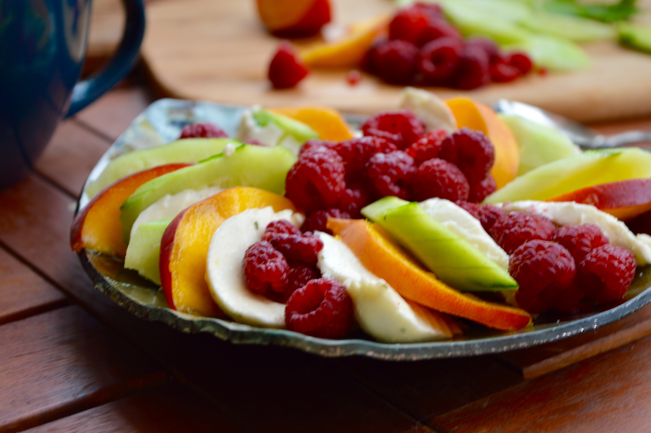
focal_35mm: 82
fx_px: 1491
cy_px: 216
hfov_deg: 24.6
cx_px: 326
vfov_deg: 16.5
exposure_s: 1/10
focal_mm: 55
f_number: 5.6
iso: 100
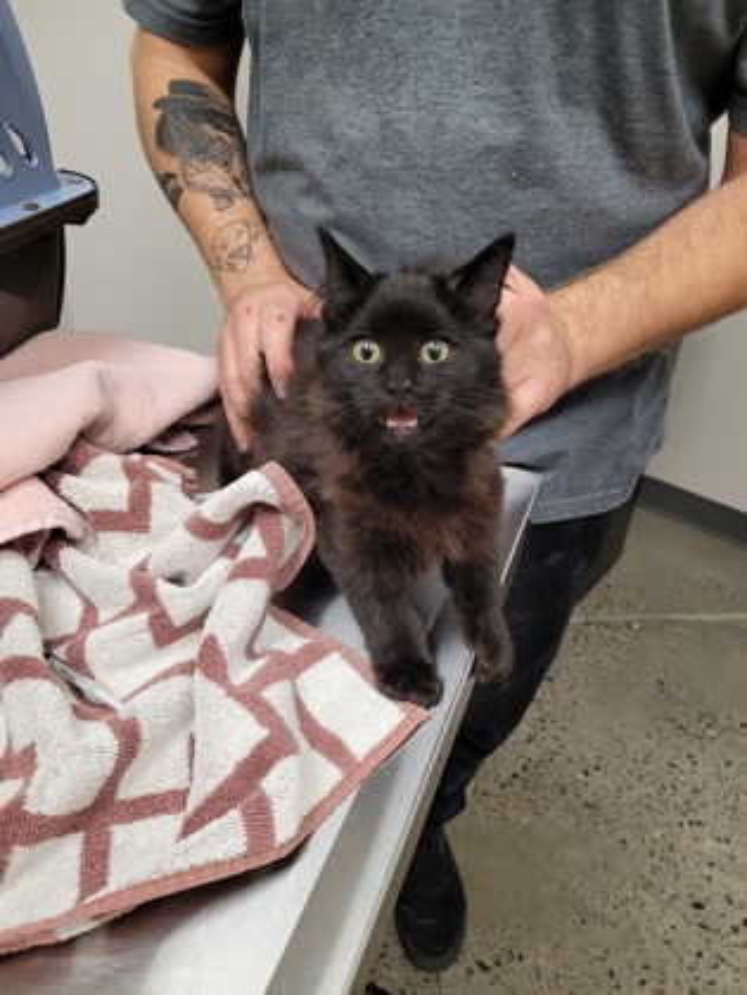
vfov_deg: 67.3
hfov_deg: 53.1
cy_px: 498
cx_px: 374
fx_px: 748
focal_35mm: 26
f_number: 1.8
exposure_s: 1/120
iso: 200
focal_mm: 5.4
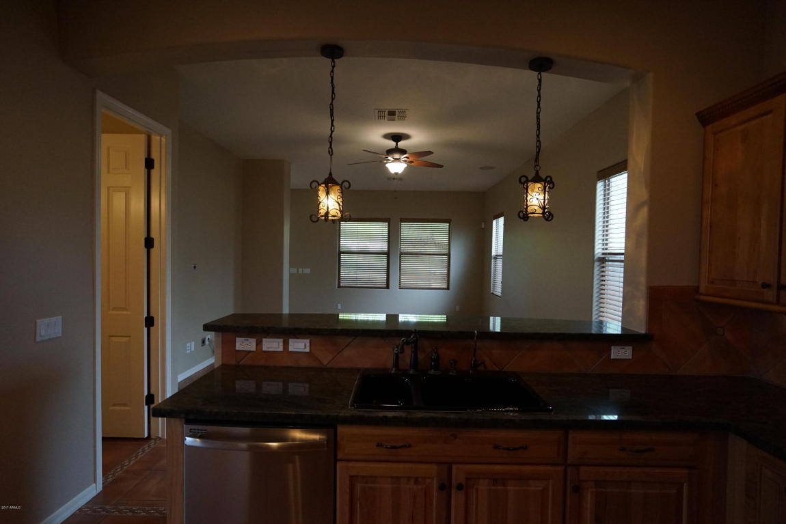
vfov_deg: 67.4
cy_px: 262
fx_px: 393
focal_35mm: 18
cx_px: 393
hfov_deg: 90.0
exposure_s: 1/160
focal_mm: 18
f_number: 4
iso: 4000
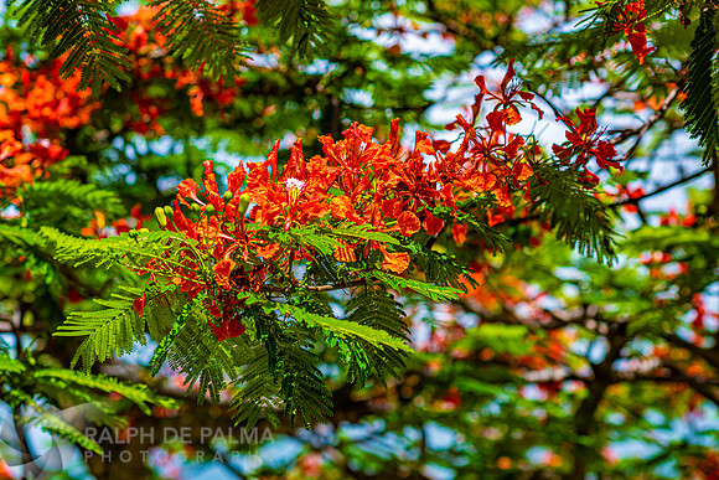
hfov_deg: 23.9
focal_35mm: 85
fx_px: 1698
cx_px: 360
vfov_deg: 16.1
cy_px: 240
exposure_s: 1/1000
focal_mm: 85
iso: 64
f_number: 3.2
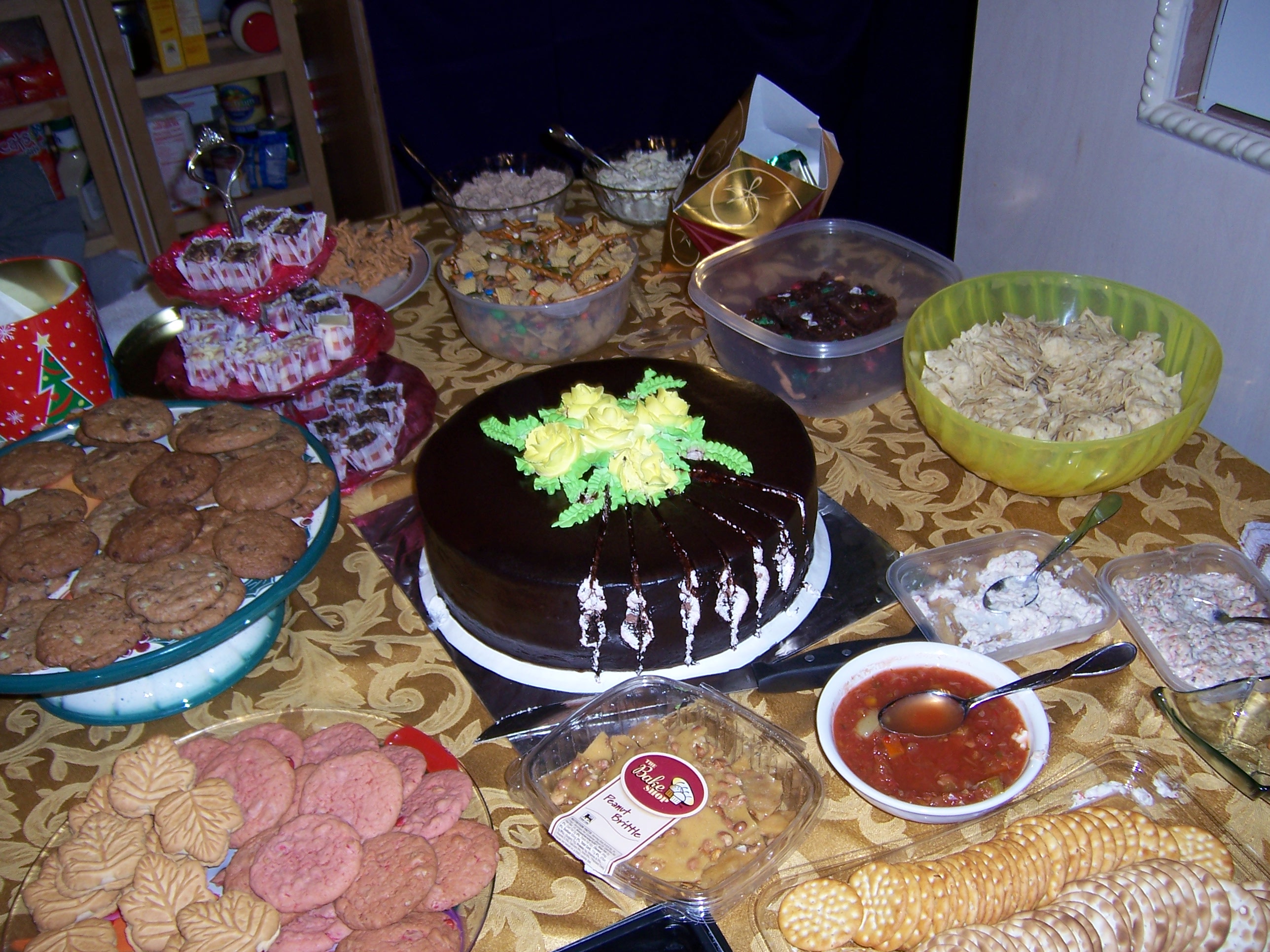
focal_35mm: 33
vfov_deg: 42.9
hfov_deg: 55.4
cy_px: 476
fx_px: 1211
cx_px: 635
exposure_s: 1/60
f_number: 2.8
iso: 80
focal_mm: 5.5
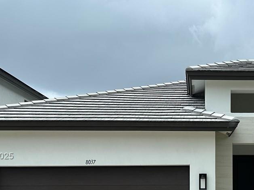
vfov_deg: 23.6
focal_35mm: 61
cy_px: 157
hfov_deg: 30.8
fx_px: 447
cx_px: 207
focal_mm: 6.86
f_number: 1.78
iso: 80
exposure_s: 1/1272
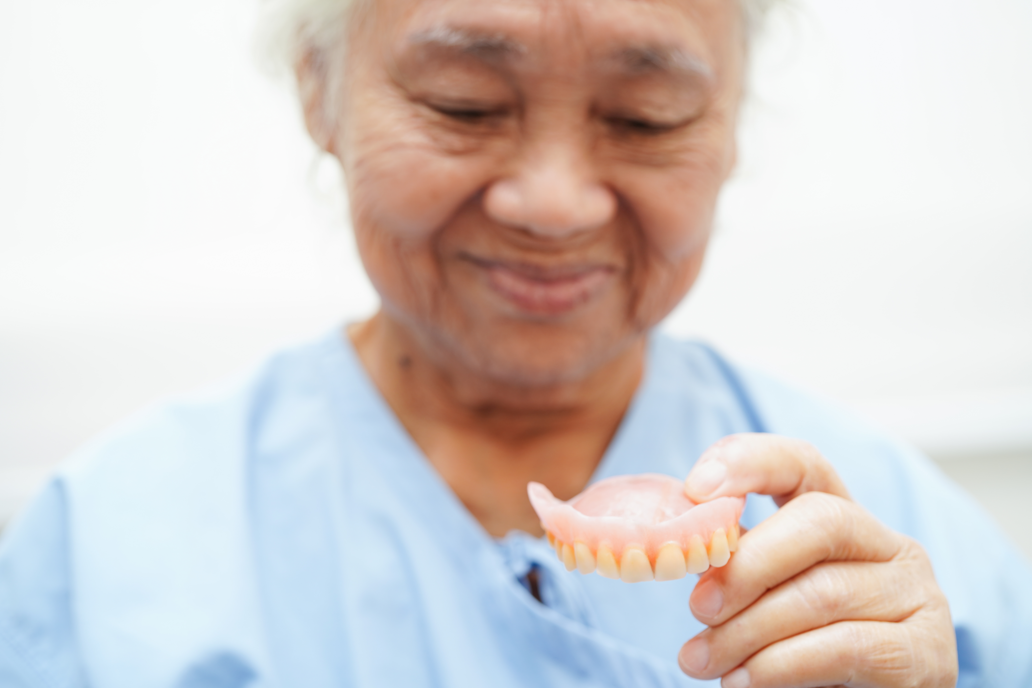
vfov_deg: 27.0
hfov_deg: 39.6
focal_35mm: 50
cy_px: 344
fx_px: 1433
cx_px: 516
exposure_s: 1/50
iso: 160
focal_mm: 50
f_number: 4
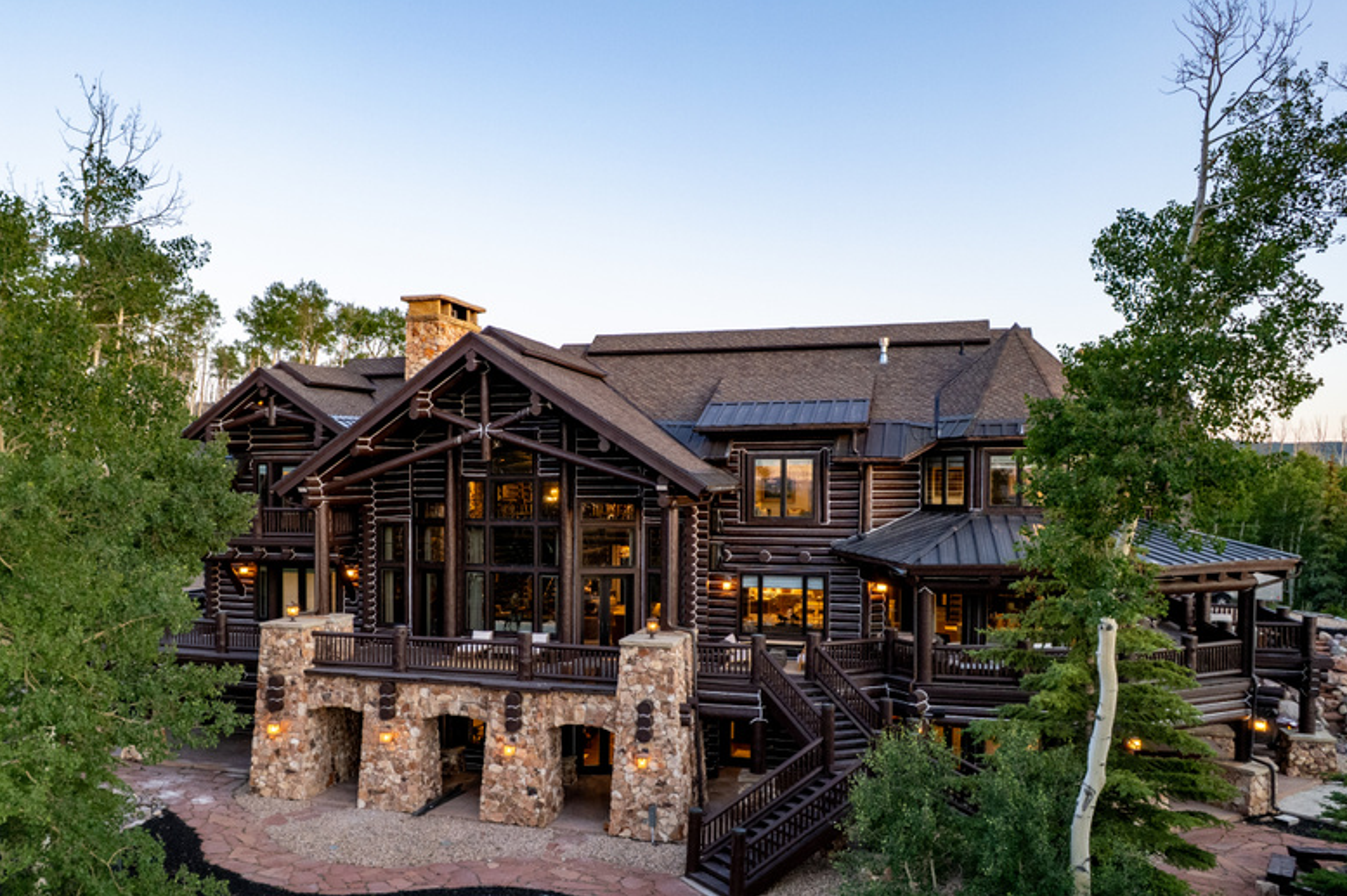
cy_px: 516
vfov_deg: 44.8
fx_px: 1084
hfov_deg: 62.8
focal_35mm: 29
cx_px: 510
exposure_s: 1/50
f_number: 2.8
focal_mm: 8.38
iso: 100
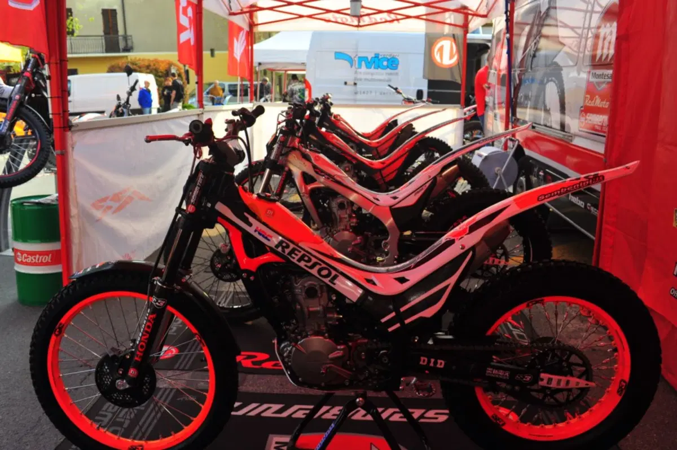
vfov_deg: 37.8
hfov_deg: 54.5
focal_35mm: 35
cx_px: 338
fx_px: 658
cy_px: 225
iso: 800
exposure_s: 1/400
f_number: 8
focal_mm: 35
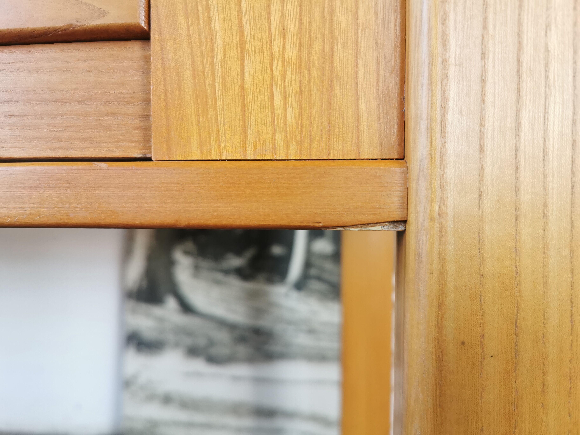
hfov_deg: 65.3
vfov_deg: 51.4
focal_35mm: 27
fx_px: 452
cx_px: 290
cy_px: 218
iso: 125
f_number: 1.6
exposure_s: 1/100
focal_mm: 5.56
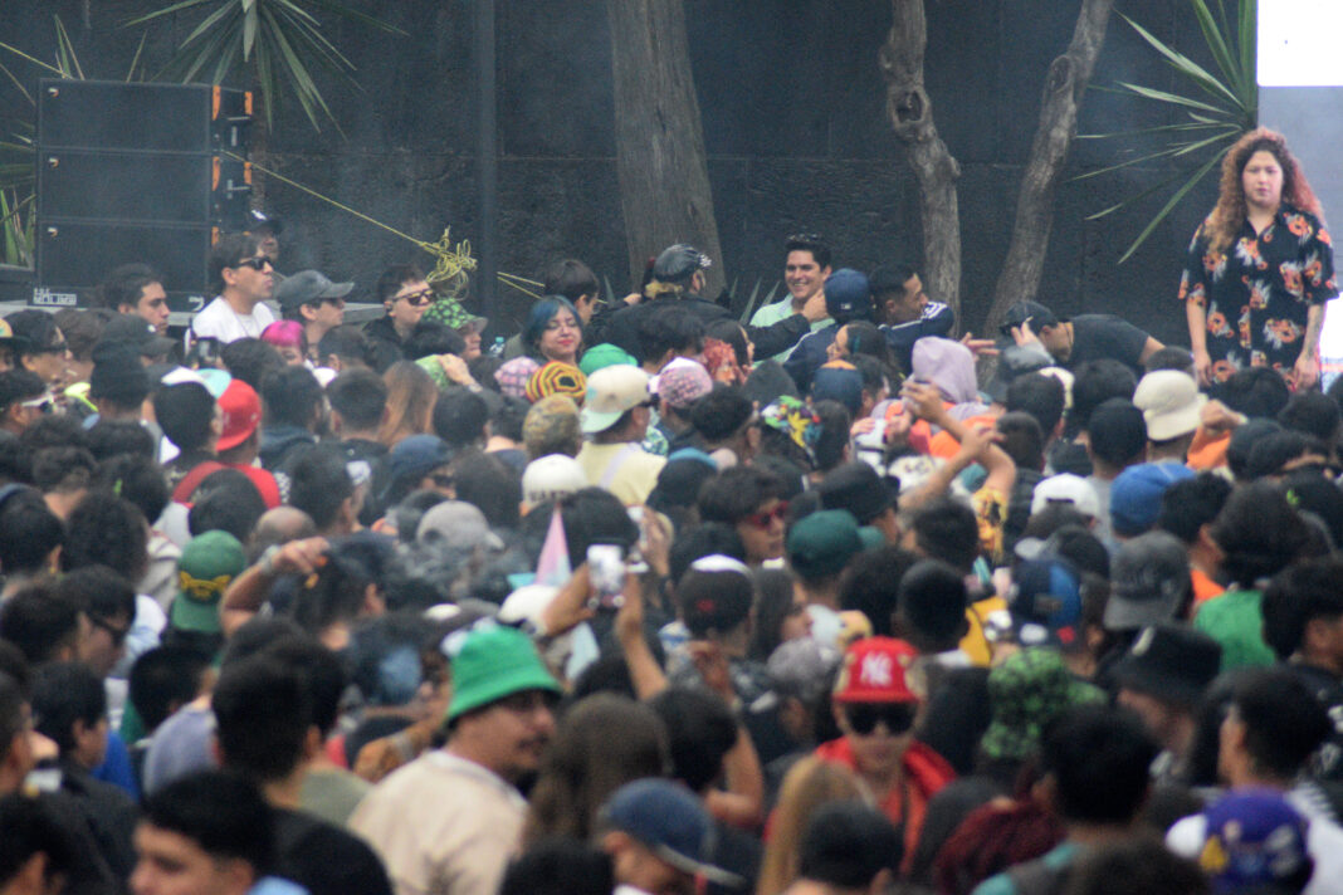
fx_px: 11750
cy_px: 448
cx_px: 672
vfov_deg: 4.4
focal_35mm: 315
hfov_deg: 6.5
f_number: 4.8
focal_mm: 210
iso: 6400
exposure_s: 1/500
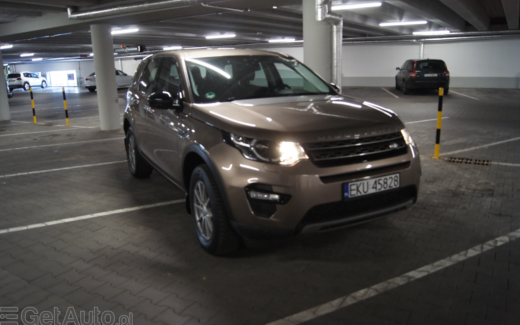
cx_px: 262
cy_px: 156
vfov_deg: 44.5
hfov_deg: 66.5
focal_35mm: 28
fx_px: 397
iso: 500
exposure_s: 1/30
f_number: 3.5
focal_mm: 18
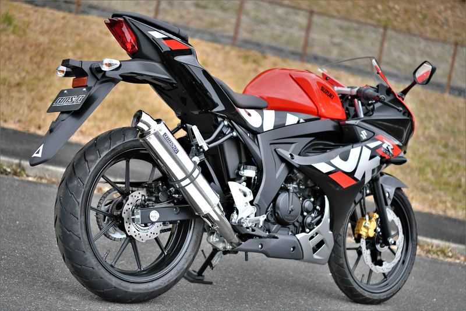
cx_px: 233
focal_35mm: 70
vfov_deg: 19.4
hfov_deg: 28.8
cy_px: 156
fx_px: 906
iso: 3200
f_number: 2.8
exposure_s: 1/4000
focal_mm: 70
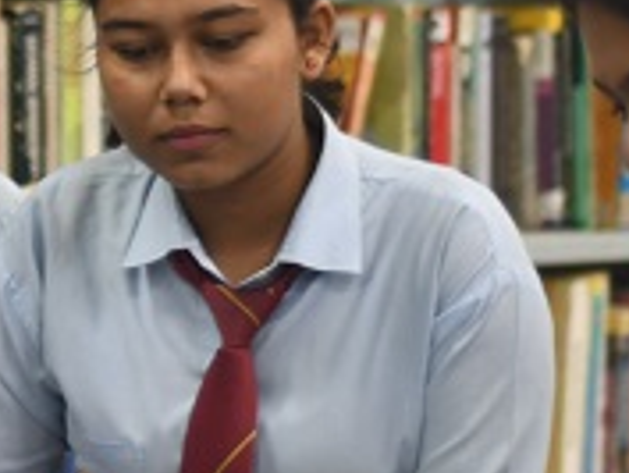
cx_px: -238
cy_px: 32
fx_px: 4946
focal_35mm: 272
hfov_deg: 7.2
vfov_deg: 5.5
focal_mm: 50
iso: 800
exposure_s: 1/50
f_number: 2
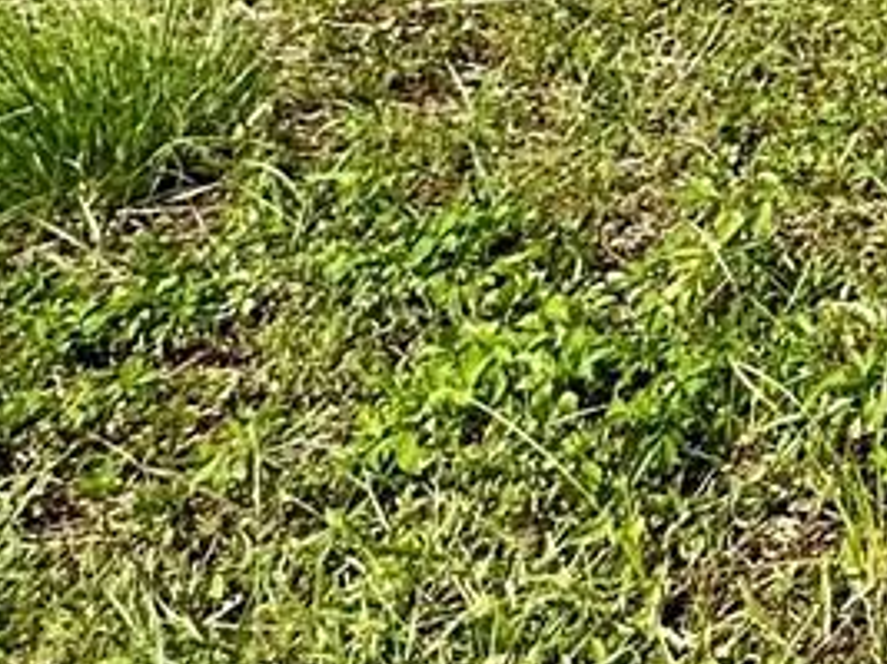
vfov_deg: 13.0
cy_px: -963
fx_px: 2151
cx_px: 1993
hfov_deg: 15.6
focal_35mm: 84
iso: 50
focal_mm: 2.22
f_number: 2.2
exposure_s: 1/4464
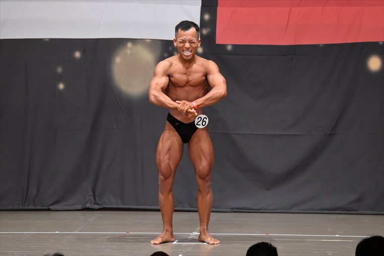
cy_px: 128
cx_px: 192
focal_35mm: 240
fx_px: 2559
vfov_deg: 5.7
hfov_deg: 8.6
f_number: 5.6
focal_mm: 160
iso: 6400
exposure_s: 1/400
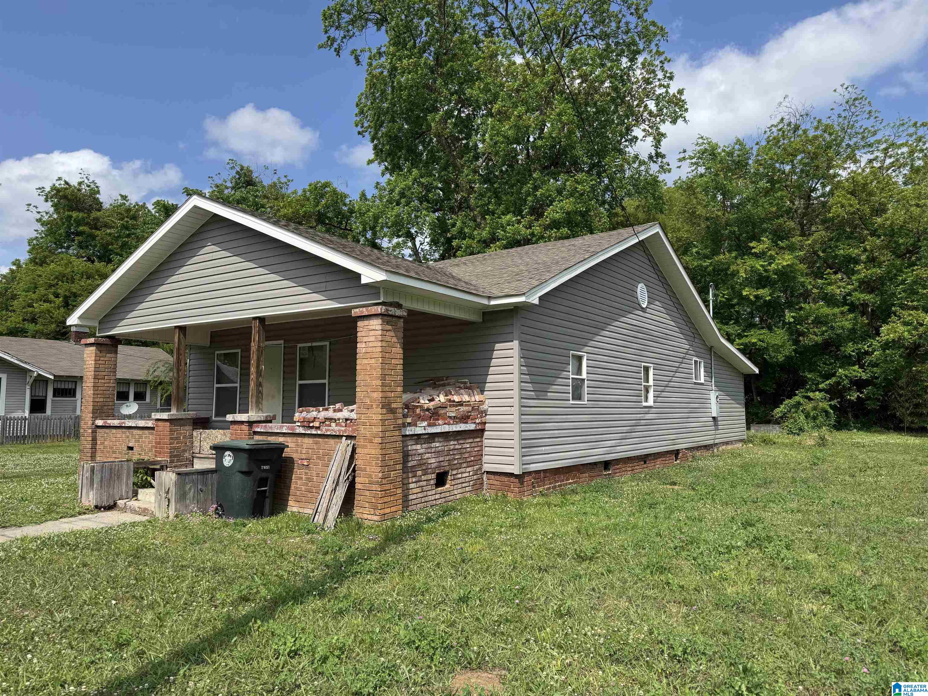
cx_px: 464
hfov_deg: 71.6
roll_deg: -0.2
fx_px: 643
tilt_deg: +4.5
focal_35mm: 24
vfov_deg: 56.8
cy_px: 348
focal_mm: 6.76
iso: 80
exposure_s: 1/4049
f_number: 1.78
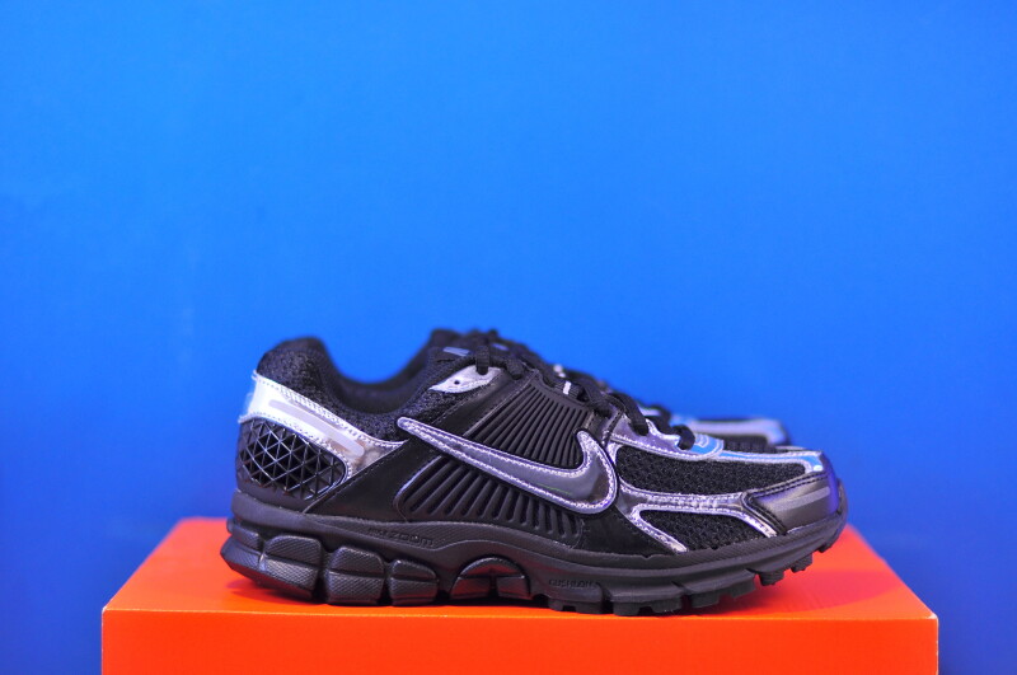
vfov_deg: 18.1
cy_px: 338
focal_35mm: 75
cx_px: 508
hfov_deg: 27.0
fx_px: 2116
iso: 250
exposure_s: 1/320
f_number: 2
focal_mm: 50
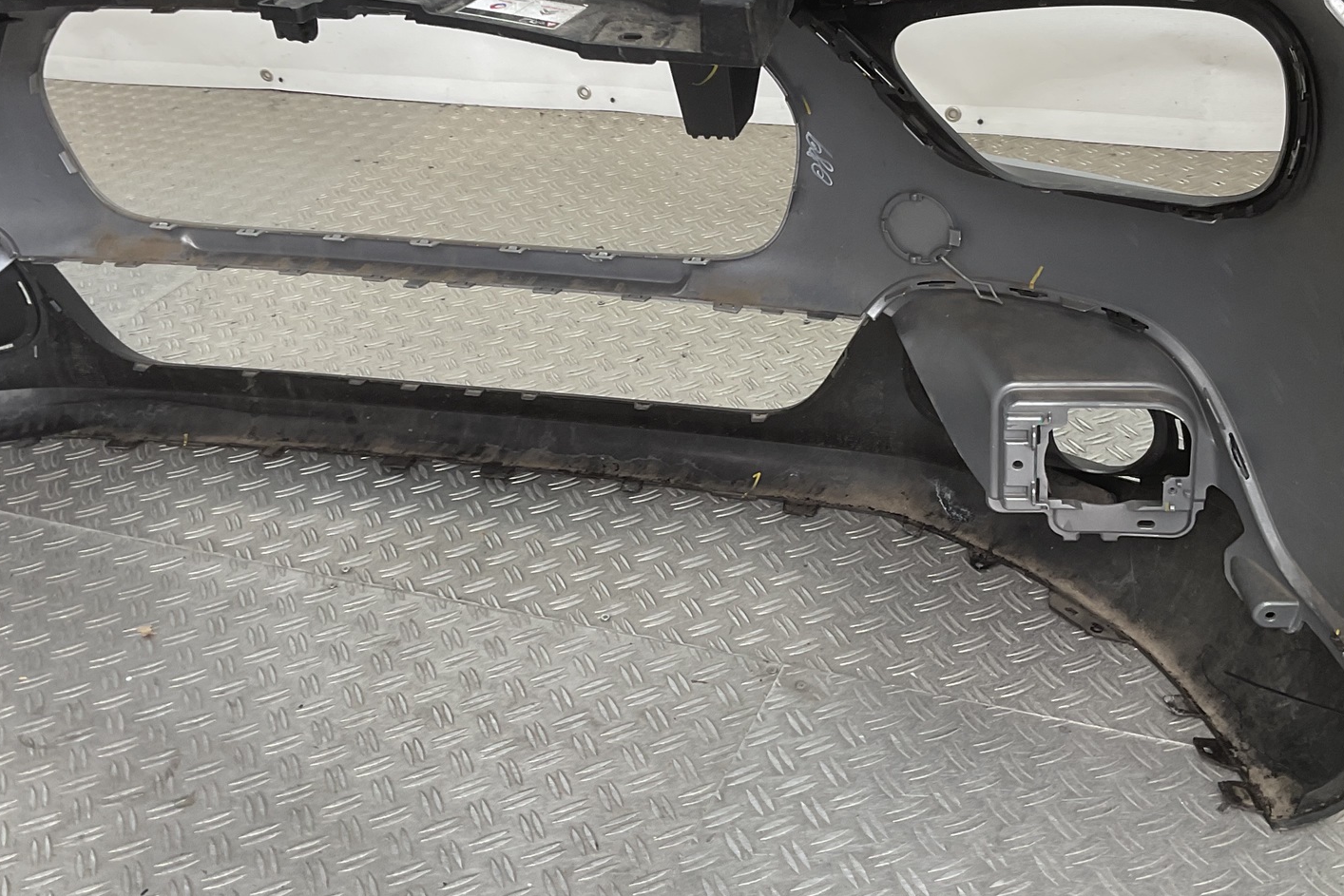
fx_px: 1605
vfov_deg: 31.1
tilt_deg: -29.2
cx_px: 719
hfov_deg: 45.4
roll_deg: +4.8
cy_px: 356
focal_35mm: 43
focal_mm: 3
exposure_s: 1/100
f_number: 1.8
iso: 20
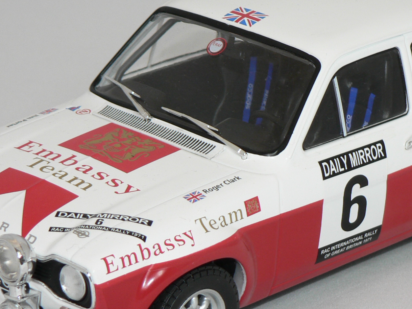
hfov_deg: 10.4
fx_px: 2262
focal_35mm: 190
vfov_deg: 7.8
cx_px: 268
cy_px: 156
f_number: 3.2
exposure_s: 1/60
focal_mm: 15.5
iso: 80
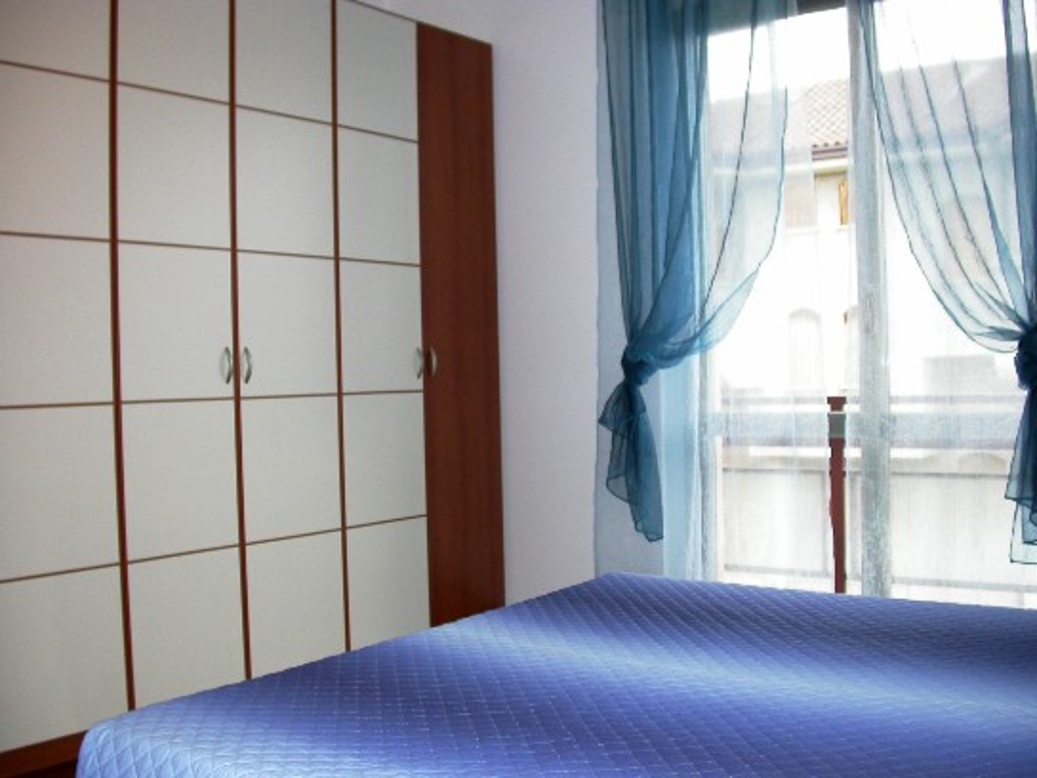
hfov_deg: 49.0
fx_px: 1138
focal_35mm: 38
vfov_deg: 37.7
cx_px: 518
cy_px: 389
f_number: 2.6
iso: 100
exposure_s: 1/30
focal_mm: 7.85
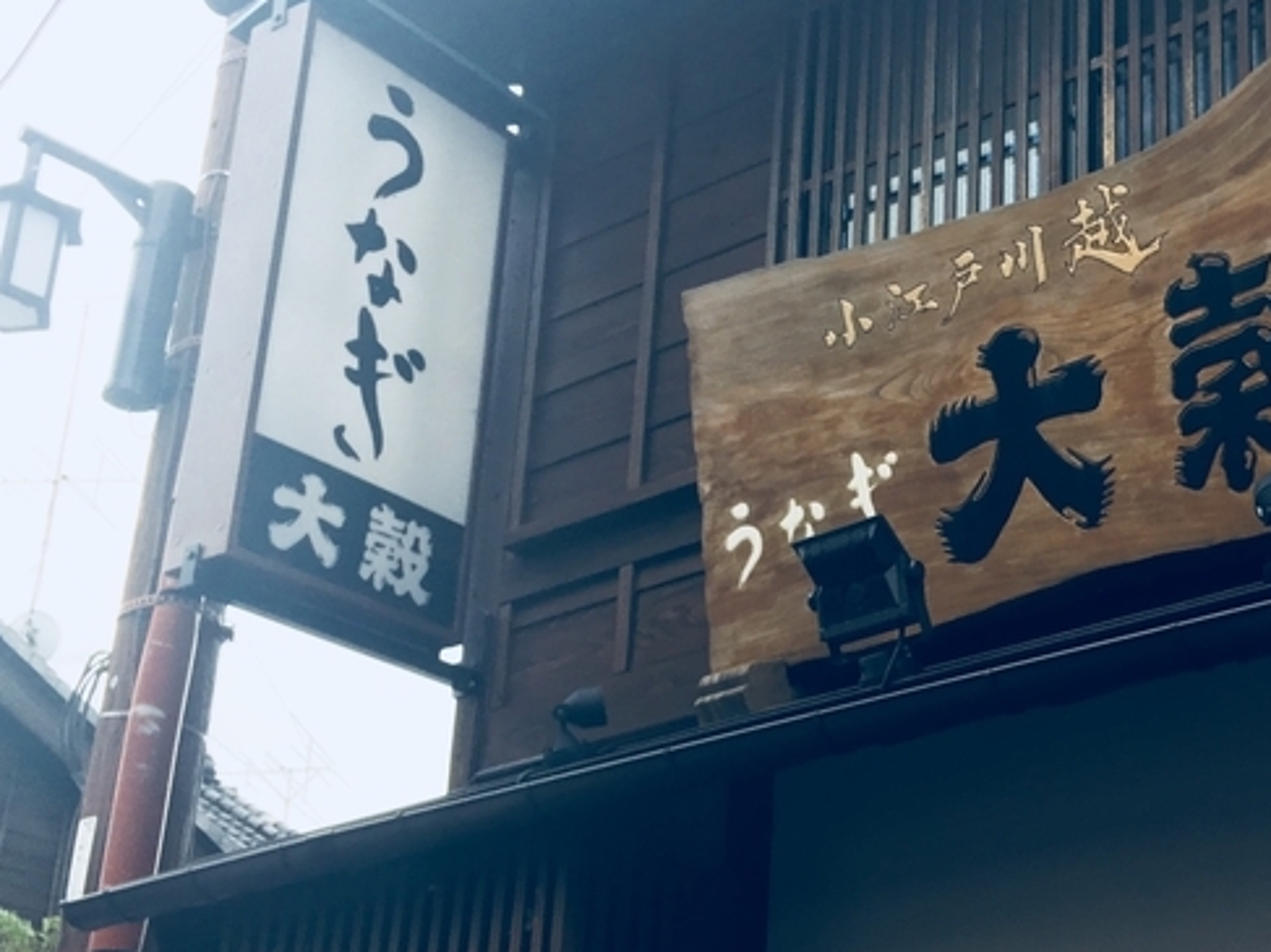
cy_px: 616
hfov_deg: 31.0
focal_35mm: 61
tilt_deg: +24.3
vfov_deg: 23.9
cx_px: 992
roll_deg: -2.9
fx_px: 2239
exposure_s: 1/120
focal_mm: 4.15
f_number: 2.2
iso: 32
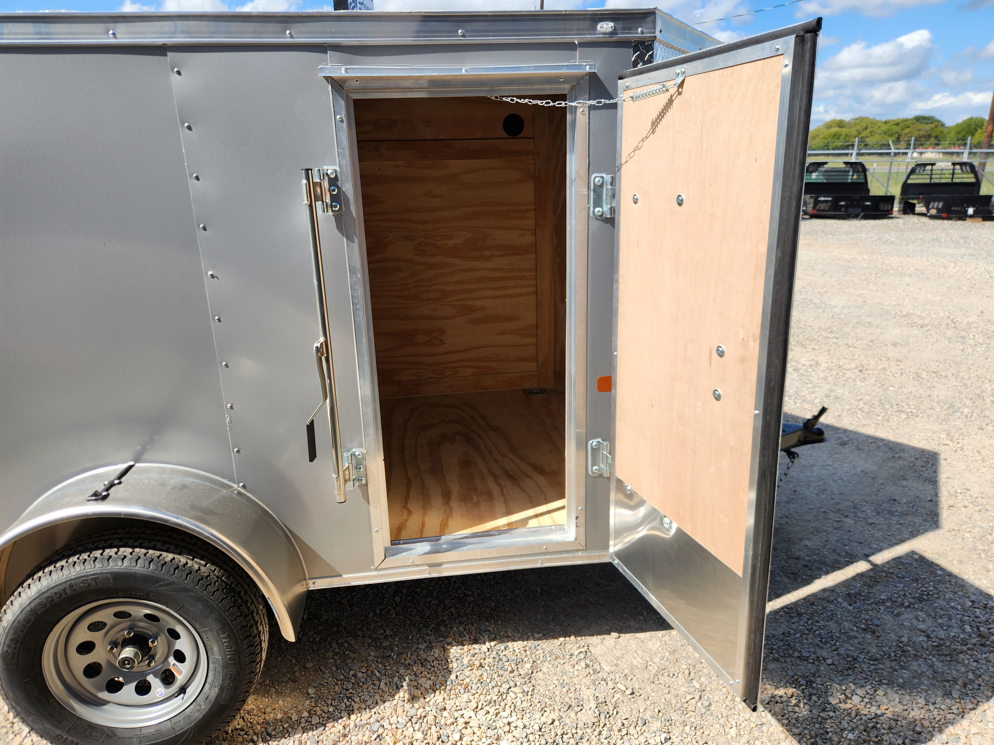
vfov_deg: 58.9
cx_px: 497
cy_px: 372
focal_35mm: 23
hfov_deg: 73.9
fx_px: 660
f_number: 1.8
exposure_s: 1/1276
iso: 20
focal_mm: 5.4
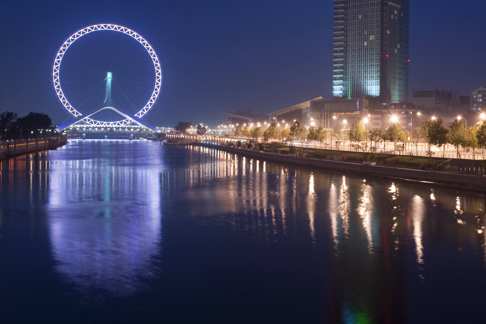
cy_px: 126
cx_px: 303
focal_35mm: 49
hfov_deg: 40.1
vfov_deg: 27.4
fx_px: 661
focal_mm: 35
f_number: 9
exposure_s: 4
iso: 200
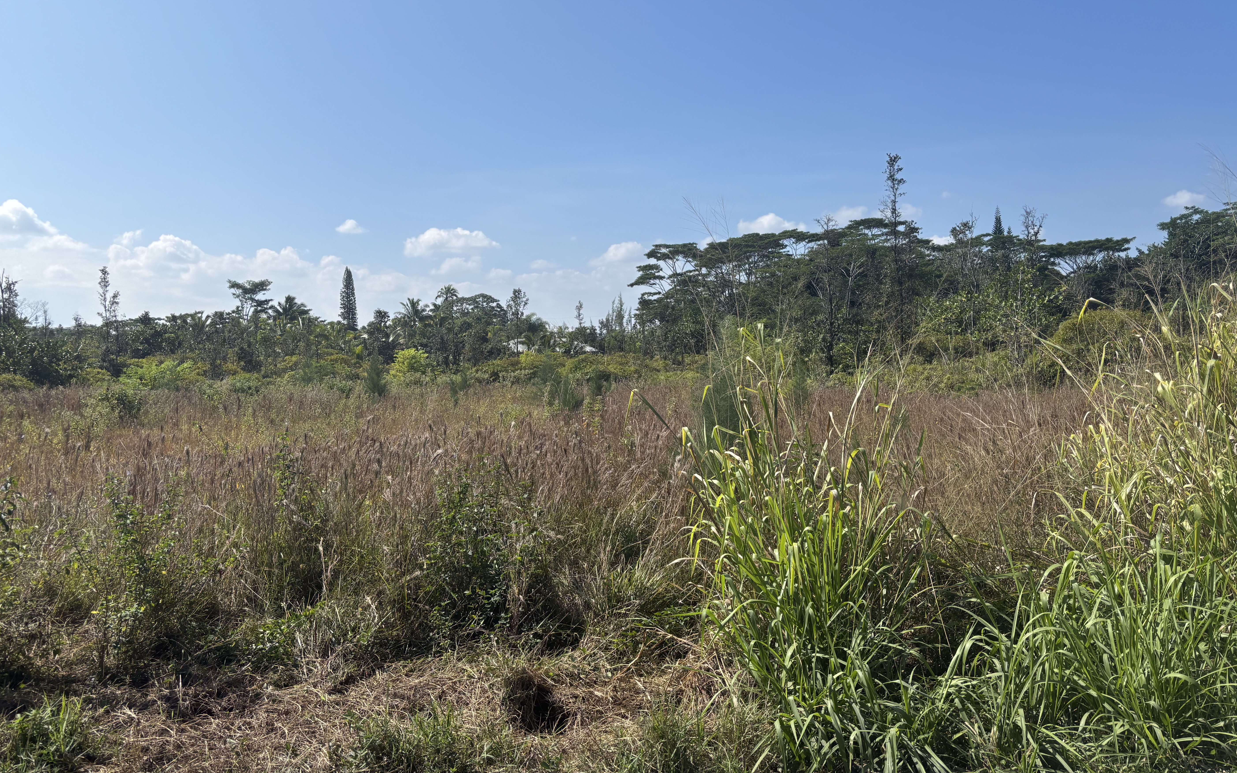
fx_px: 944
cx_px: 615
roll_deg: -0.1
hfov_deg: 66.5
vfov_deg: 44.5
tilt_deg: +1.3
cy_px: 351
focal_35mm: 28
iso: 50
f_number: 1.6
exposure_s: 1/4255
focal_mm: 5.96
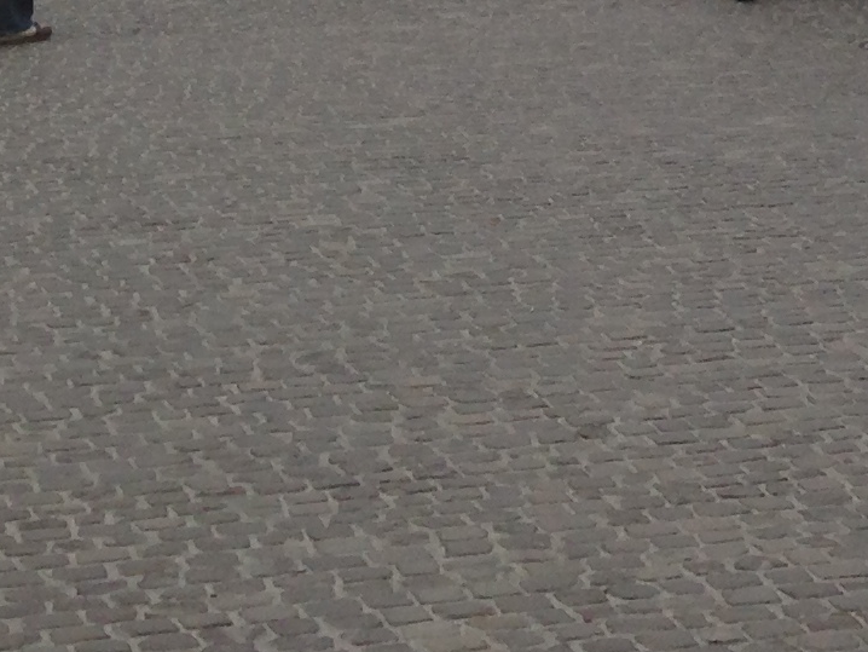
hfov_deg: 13.0
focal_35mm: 150
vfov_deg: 9.1
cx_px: 916
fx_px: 3763
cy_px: -764
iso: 50
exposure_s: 1/753
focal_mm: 4.12
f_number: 2.4
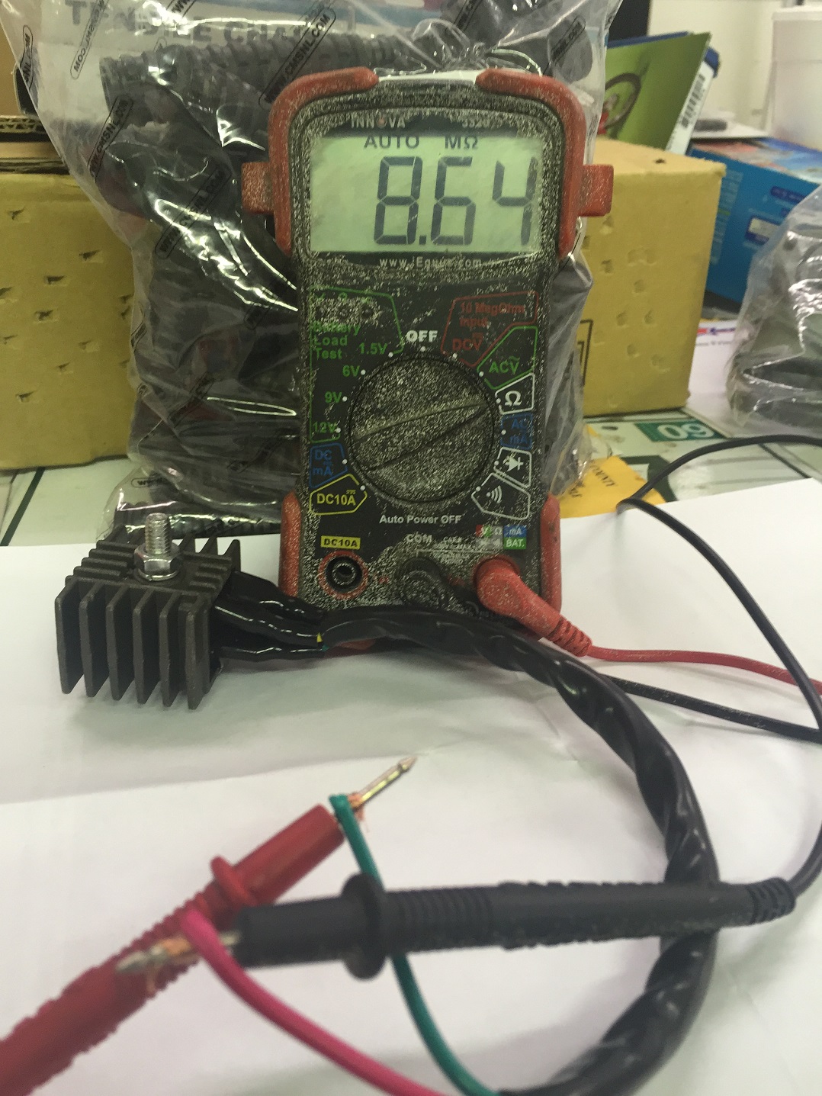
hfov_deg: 48.2
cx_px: 411
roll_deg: -1.8
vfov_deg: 61.7
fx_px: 918
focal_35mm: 29
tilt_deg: -26.9
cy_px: 548
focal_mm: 4.15
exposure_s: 1/30
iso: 125
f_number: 2.2
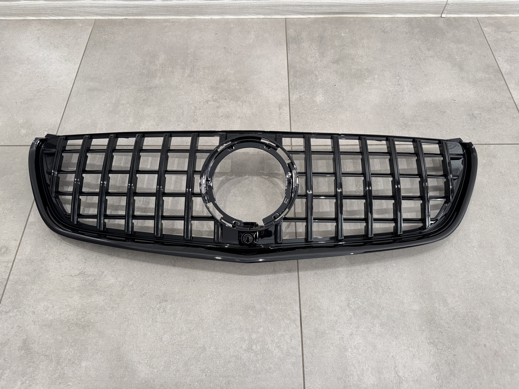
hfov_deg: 71.6
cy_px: 194
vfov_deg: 56.8
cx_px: 260
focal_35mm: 24
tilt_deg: -60.2
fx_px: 360
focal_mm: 6.76
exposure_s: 1/60
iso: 320
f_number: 1.78
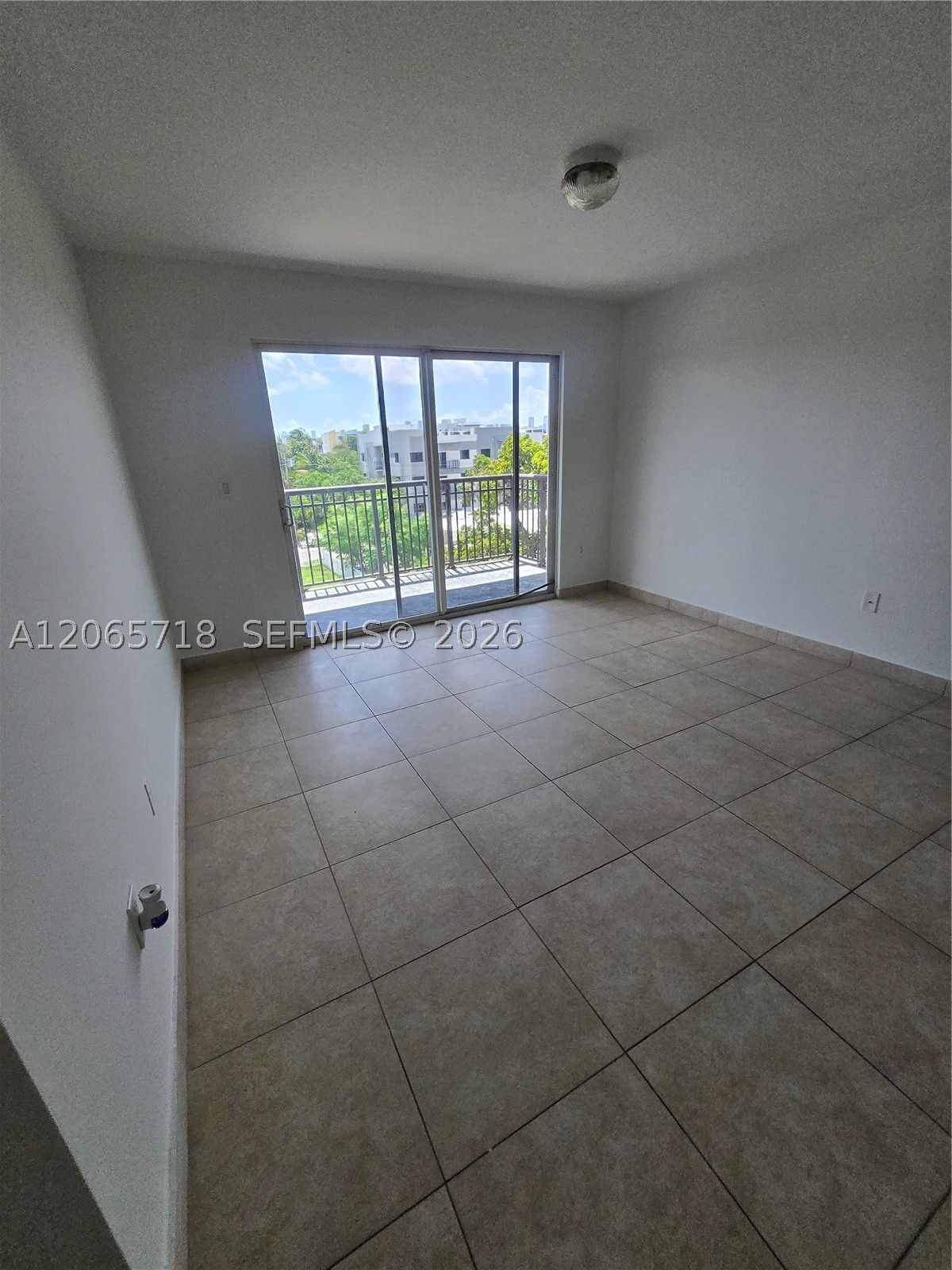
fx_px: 477
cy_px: 635
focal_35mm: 13
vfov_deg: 106.2
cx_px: 476
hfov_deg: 89.9
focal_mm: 1.7
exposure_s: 1/359
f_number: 2.2
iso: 100
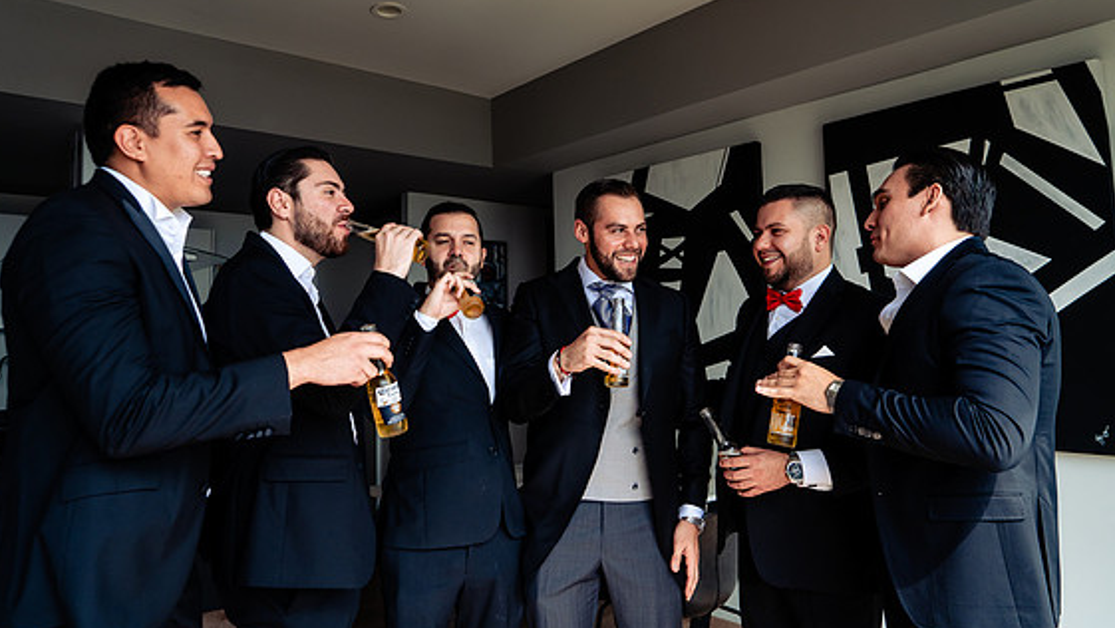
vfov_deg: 44.3
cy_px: 259
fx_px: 769
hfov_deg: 71.9
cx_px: 547
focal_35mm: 26
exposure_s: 1/400
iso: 500
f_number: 5
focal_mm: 24
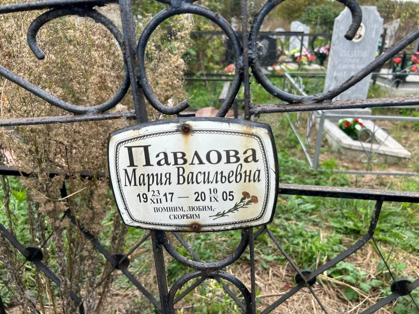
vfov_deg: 53.1
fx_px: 315
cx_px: 210
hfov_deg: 67.3
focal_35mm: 26
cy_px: 157
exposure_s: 1/341
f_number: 1.5
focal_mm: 5.7
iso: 50
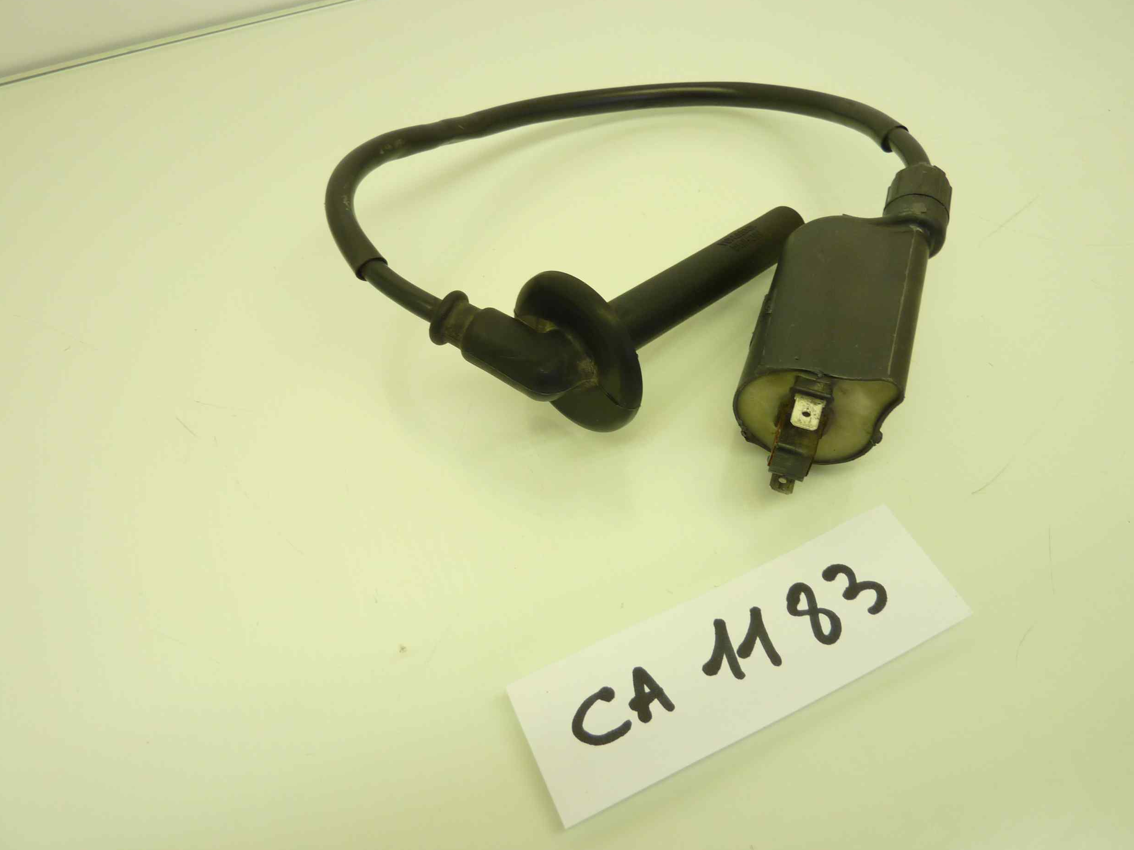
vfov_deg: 53.0
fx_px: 852
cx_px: 581
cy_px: 414
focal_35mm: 26
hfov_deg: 67.3
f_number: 3.3
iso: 80
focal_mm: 4.1
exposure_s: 1/30
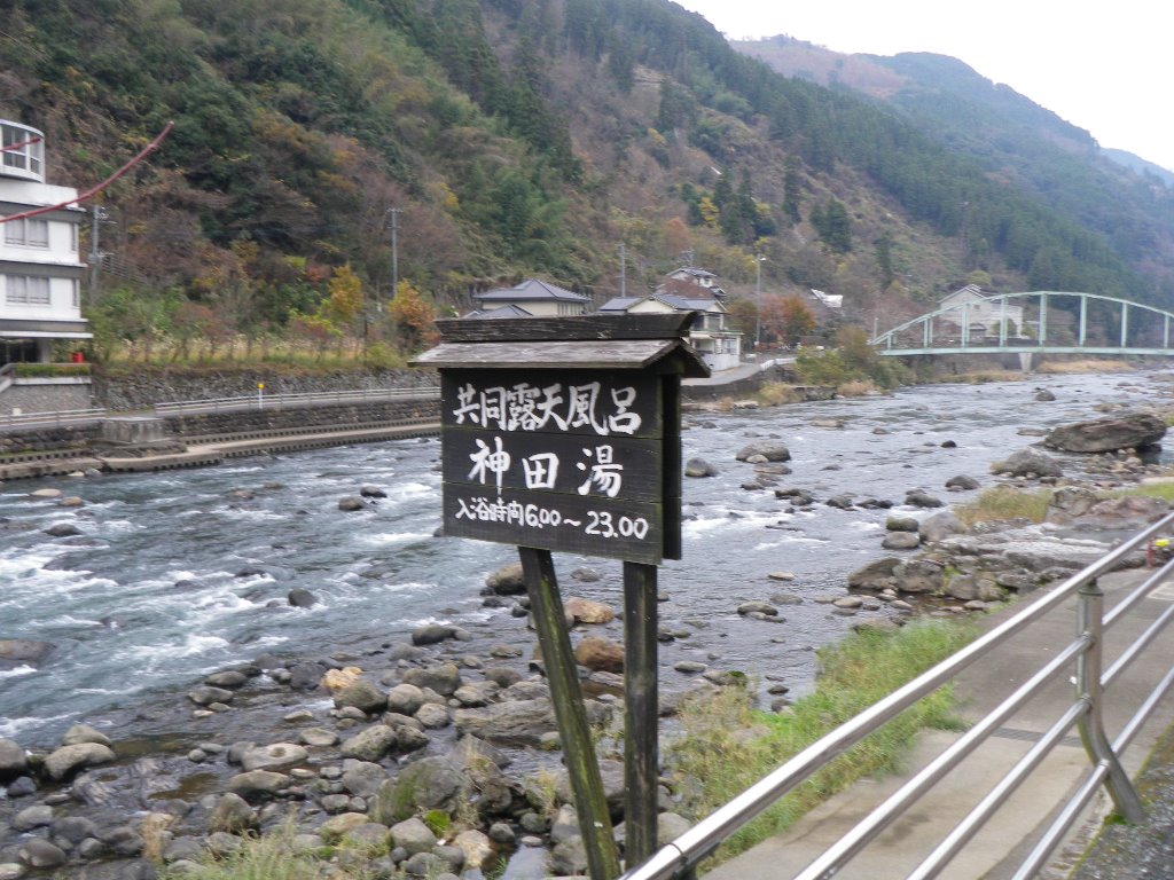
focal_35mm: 35
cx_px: 587
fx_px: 1187
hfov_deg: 52.6
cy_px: 440
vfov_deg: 40.7
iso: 64
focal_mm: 6.2
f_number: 3.8
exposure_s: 1/80
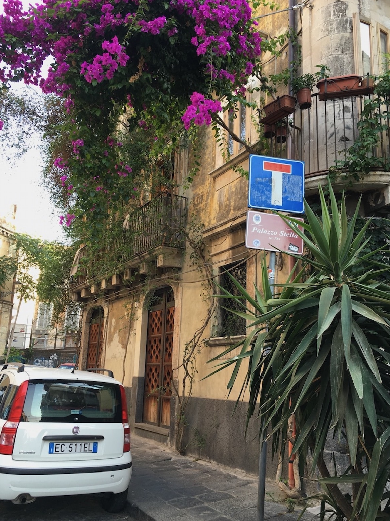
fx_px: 451
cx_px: 200
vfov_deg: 60.0
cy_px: 269
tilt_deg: +13.9
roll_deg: -2.4
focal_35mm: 30
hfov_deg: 46.8
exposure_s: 1/50
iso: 32
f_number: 2.2
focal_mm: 4.15
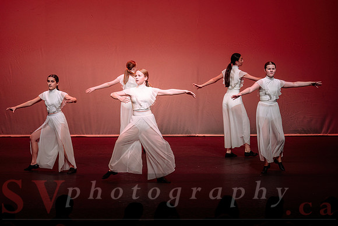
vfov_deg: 11.3
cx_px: 152
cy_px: 95
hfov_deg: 16.9
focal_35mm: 121
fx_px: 1141
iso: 1000
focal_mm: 105
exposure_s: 1/640
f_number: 2.8
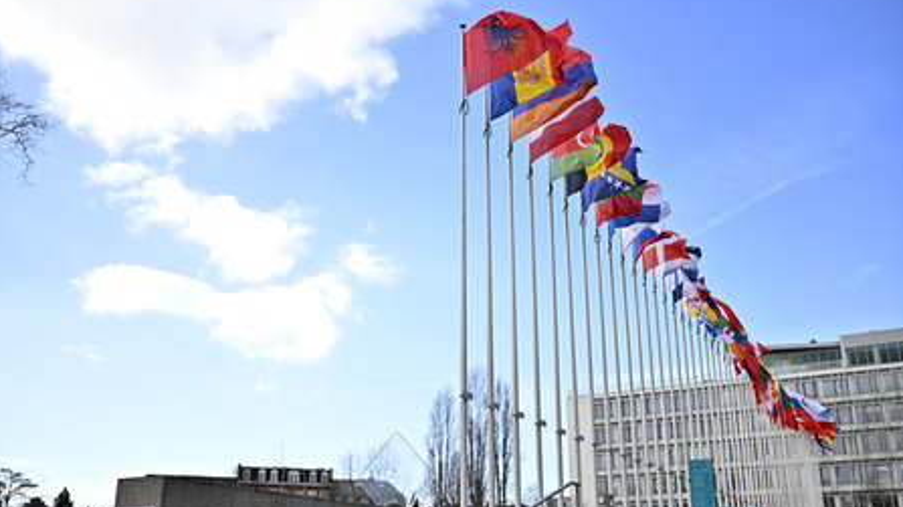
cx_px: 452
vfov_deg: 31.9
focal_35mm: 37
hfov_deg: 54.0
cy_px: 273
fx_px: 886
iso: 80
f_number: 1.4
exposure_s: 1/2500
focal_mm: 35
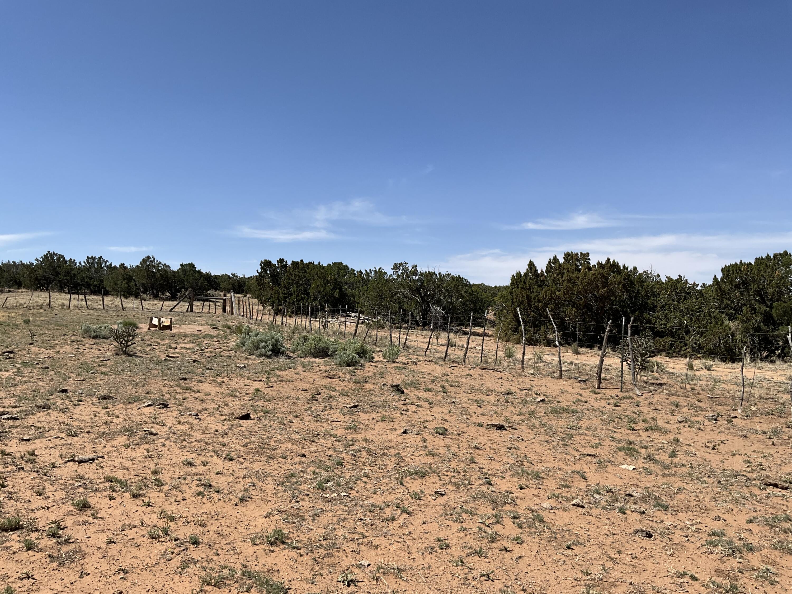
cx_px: 396
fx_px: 664
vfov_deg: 48.2
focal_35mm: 29
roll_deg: +0.2
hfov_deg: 61.7
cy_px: 297
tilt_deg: +2.1
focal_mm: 3
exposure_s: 1/2959
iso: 25
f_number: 1.8
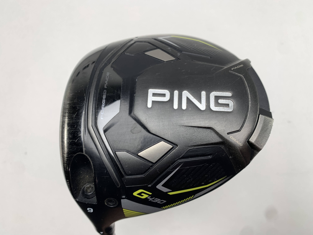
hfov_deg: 67.3
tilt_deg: -77.8
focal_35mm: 26
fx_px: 235
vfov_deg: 53.1
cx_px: 156
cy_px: 118
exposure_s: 1/123
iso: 25
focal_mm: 4.25
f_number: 1.8
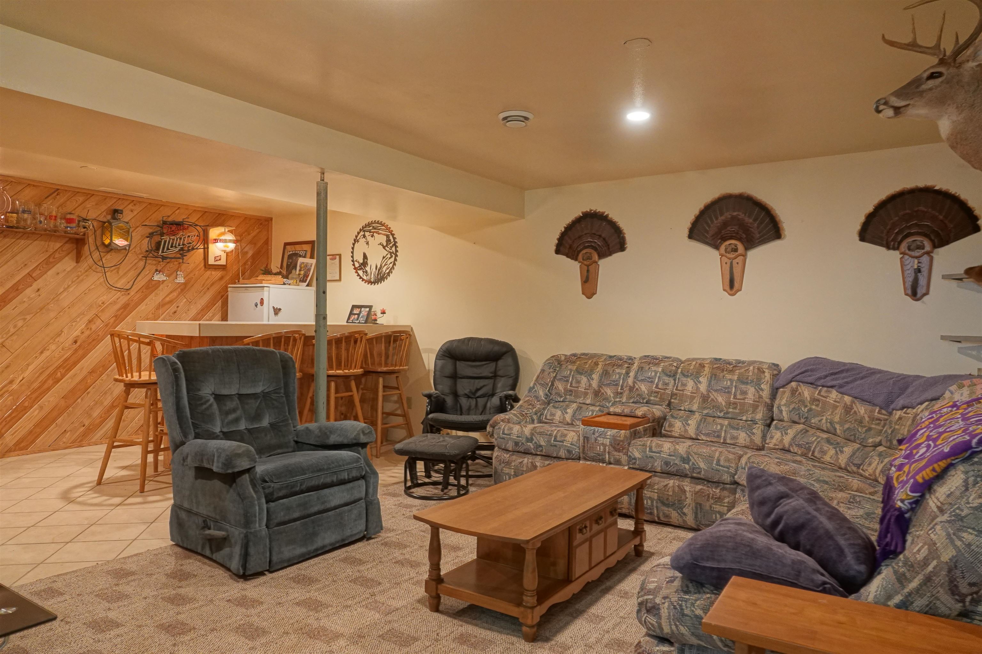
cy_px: 327
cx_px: 491
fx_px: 655
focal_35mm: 24
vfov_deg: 53.1
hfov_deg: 73.7
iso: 1000
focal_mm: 8.8
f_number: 2.4
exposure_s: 1/30
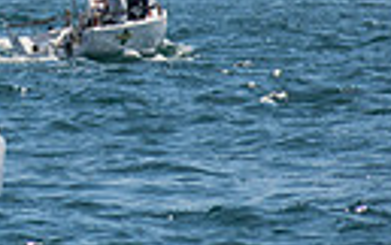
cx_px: -371
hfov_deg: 2.7
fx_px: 8280
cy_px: -325
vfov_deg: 1.7
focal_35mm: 776
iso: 200
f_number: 6.3
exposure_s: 1/1250
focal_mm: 110
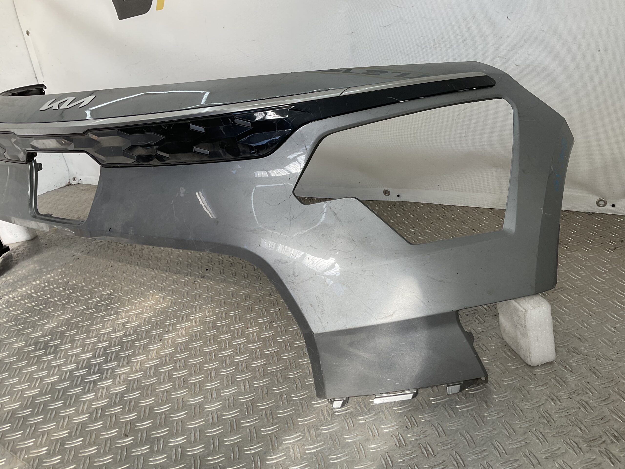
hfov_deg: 61.7
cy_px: 234
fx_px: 524
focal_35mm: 29
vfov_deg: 48.2
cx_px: 312
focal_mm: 3
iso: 16
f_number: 1.8
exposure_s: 1/412
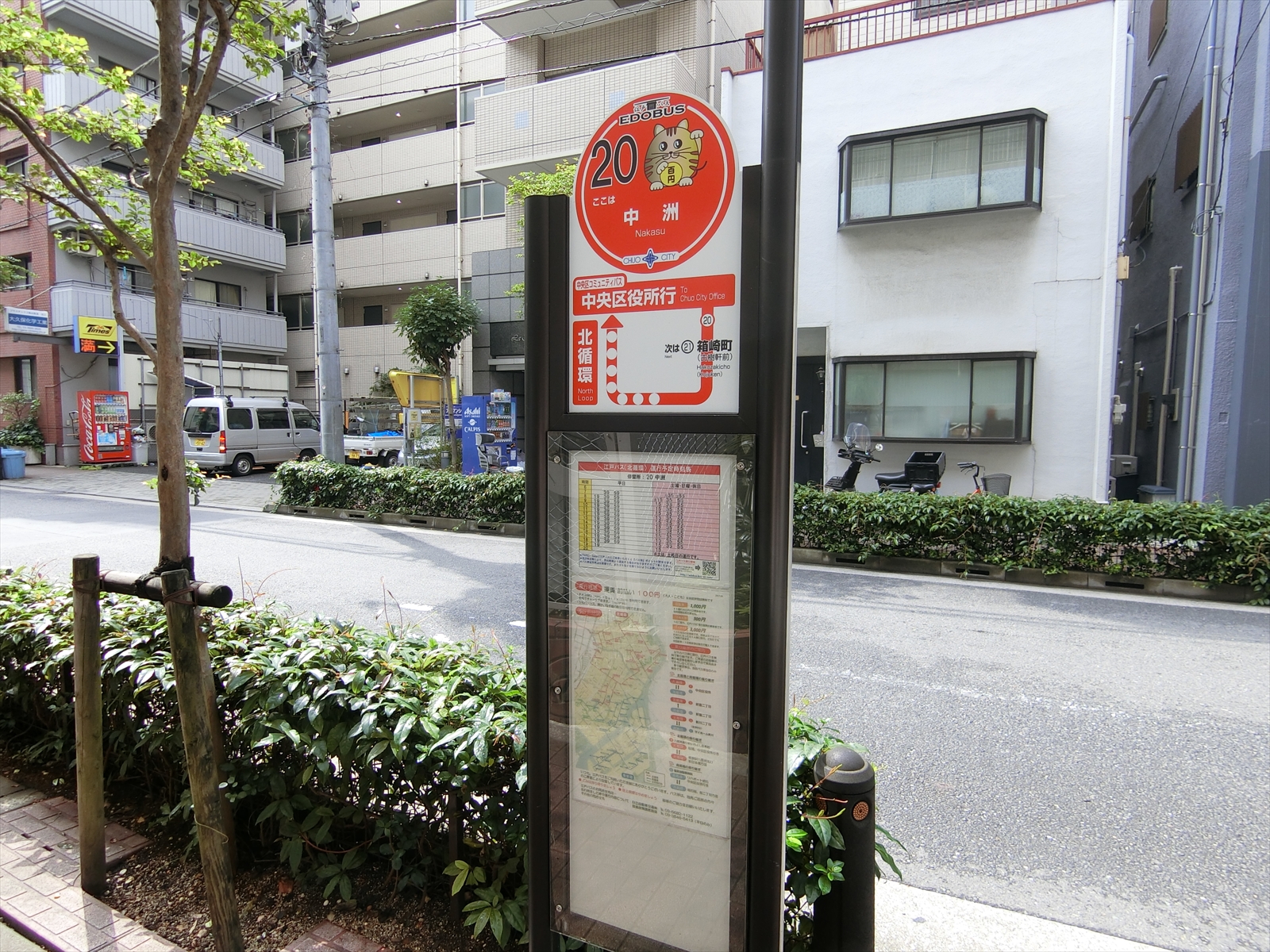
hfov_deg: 84.7
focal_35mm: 19
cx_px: 635
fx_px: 697
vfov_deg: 68.7
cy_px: 476
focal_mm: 4.06
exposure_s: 1/200
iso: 80
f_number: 2.7
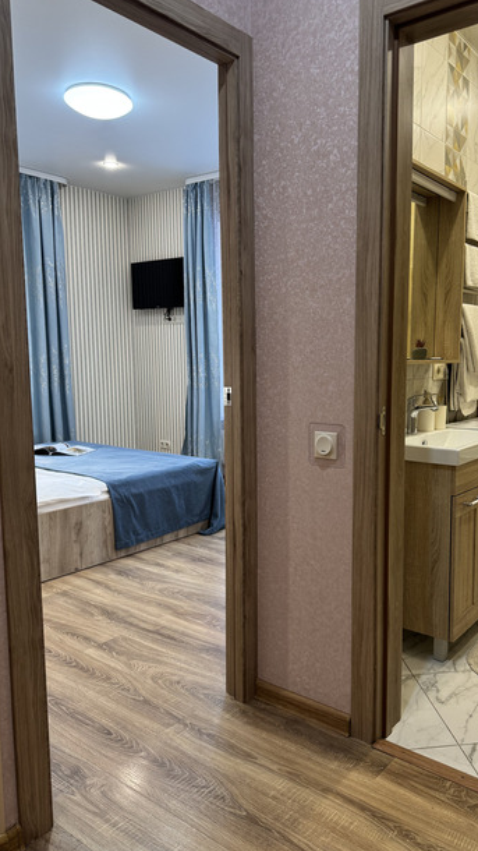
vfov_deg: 69.9
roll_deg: -0.3
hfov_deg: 42.5
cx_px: 304
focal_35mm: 27
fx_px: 609
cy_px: 432
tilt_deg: -6.8
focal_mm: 6.76
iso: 160
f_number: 1.78
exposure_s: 1/100
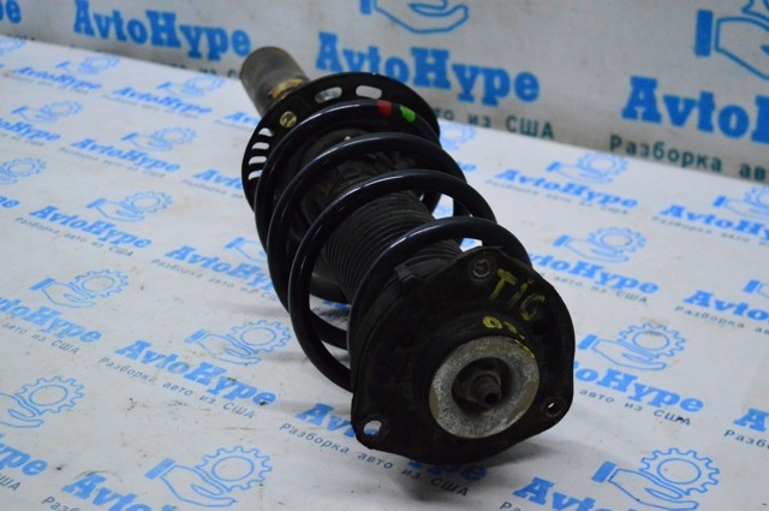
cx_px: 384
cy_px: 256
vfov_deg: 23.7
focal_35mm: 57
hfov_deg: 35.1
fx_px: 1216
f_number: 4.8
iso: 6400
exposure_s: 1/800
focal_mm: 38
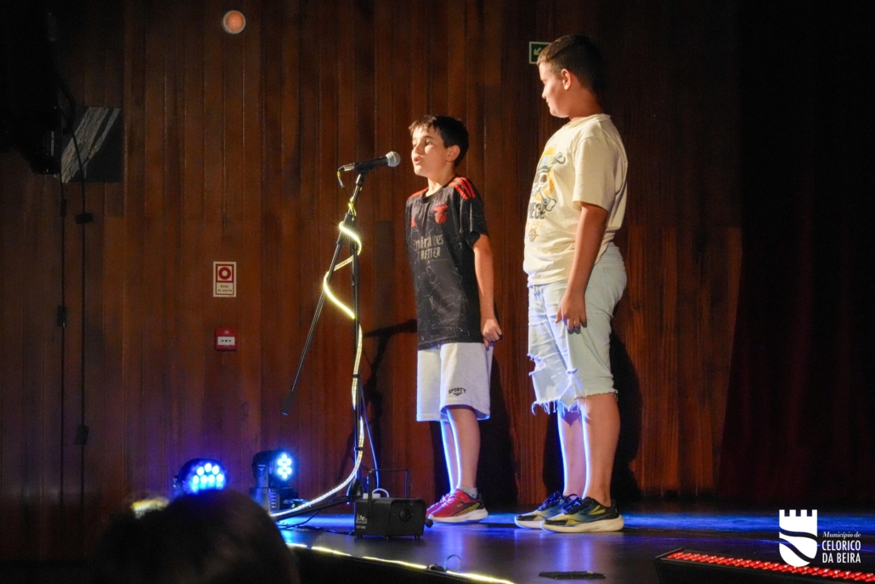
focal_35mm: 105
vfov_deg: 13.0
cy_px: 292
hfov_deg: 19.5
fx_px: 2552
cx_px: 438
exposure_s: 1/60
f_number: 16
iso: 12800
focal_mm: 105
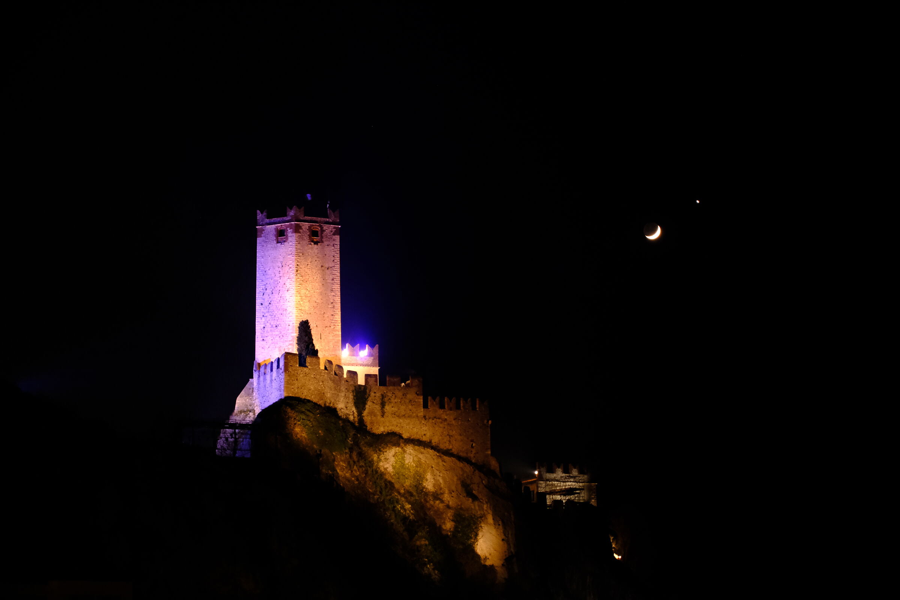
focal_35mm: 64
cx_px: 450
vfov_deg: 21.2
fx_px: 1600
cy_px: 300
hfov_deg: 31.4
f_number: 4
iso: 3200
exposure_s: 1/4
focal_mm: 42.4
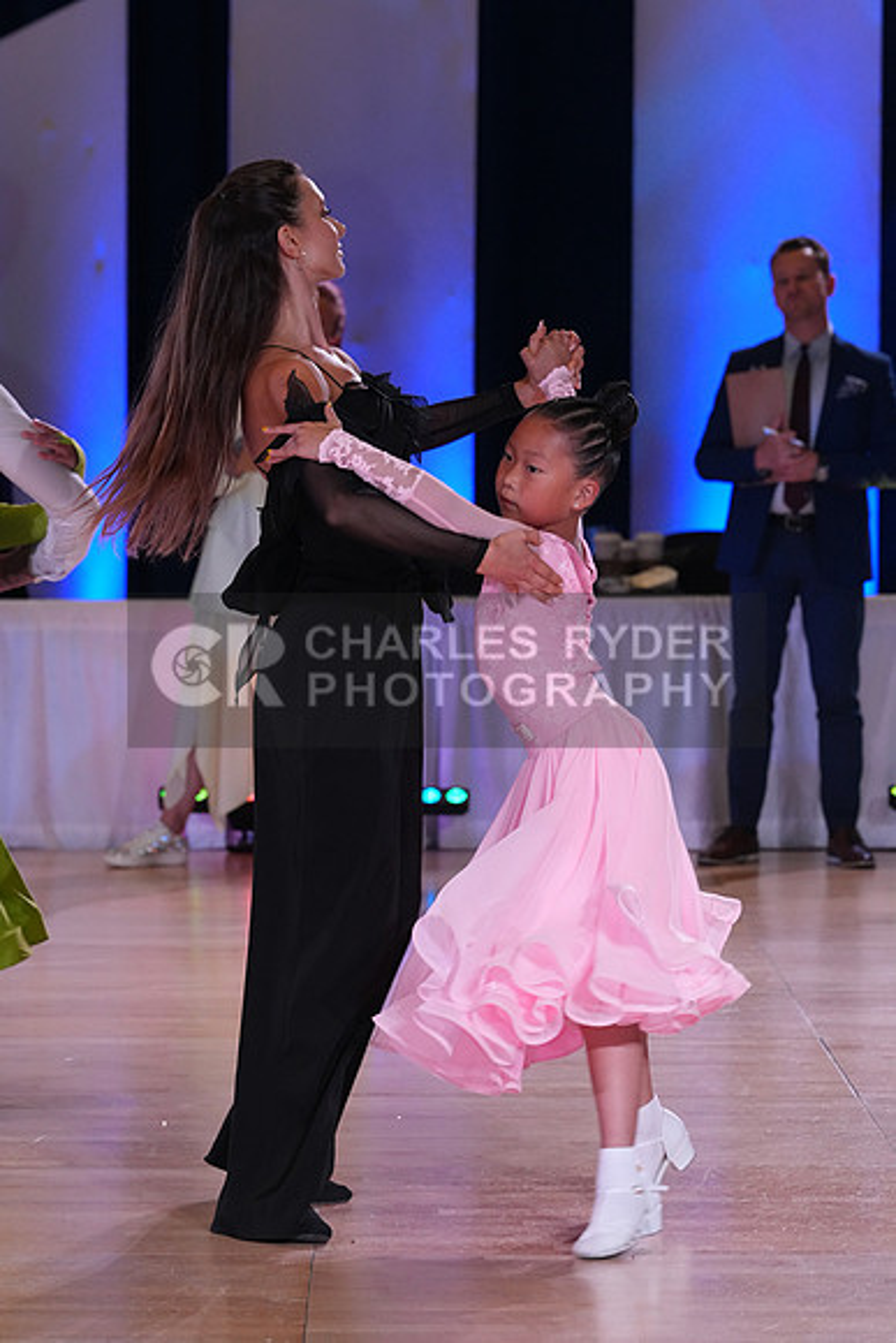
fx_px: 5559
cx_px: 448
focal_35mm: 149
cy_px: 672
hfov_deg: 9.2
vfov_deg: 13.8
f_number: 6.3
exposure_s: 1/250
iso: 3200
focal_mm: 149
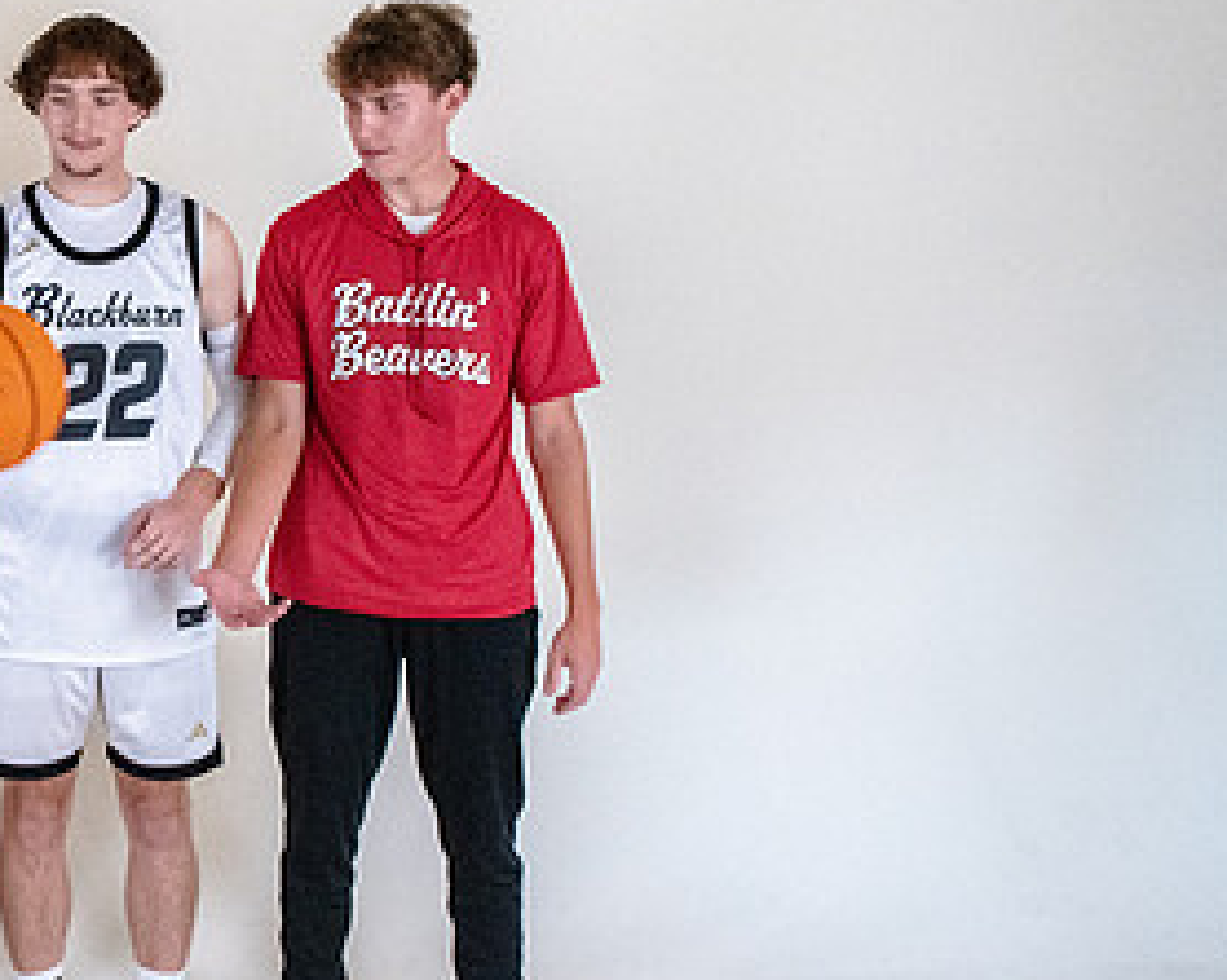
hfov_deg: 36.0
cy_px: 400
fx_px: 1706
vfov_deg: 32.0
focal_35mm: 47
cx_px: 22
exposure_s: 1/125
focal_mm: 24
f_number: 11
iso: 6400
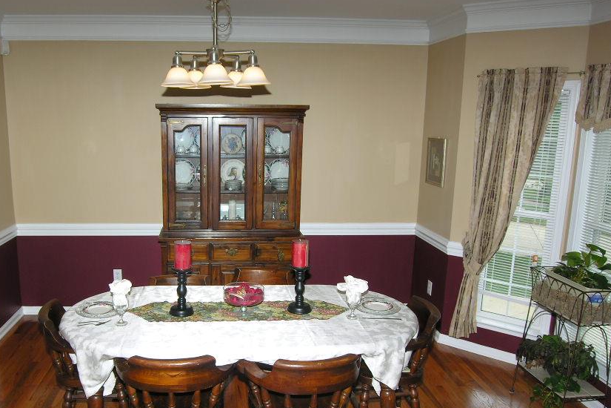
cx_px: 242
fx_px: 526
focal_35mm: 31
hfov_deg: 59.8
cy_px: 241
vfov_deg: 42.2
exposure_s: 1/60.1
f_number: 4.1
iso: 50
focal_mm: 6.1
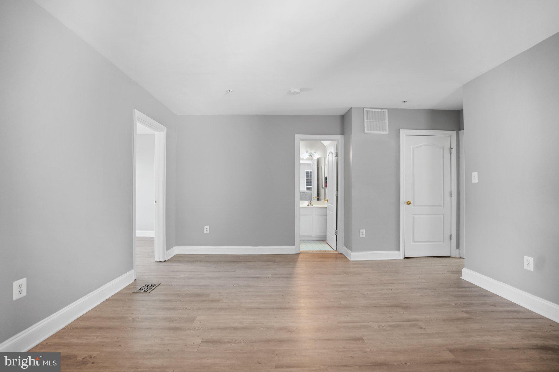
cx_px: 280
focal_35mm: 16
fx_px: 248
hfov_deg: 96.7
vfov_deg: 73.7
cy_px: 186
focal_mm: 16
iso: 100
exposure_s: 1/13
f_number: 2.8
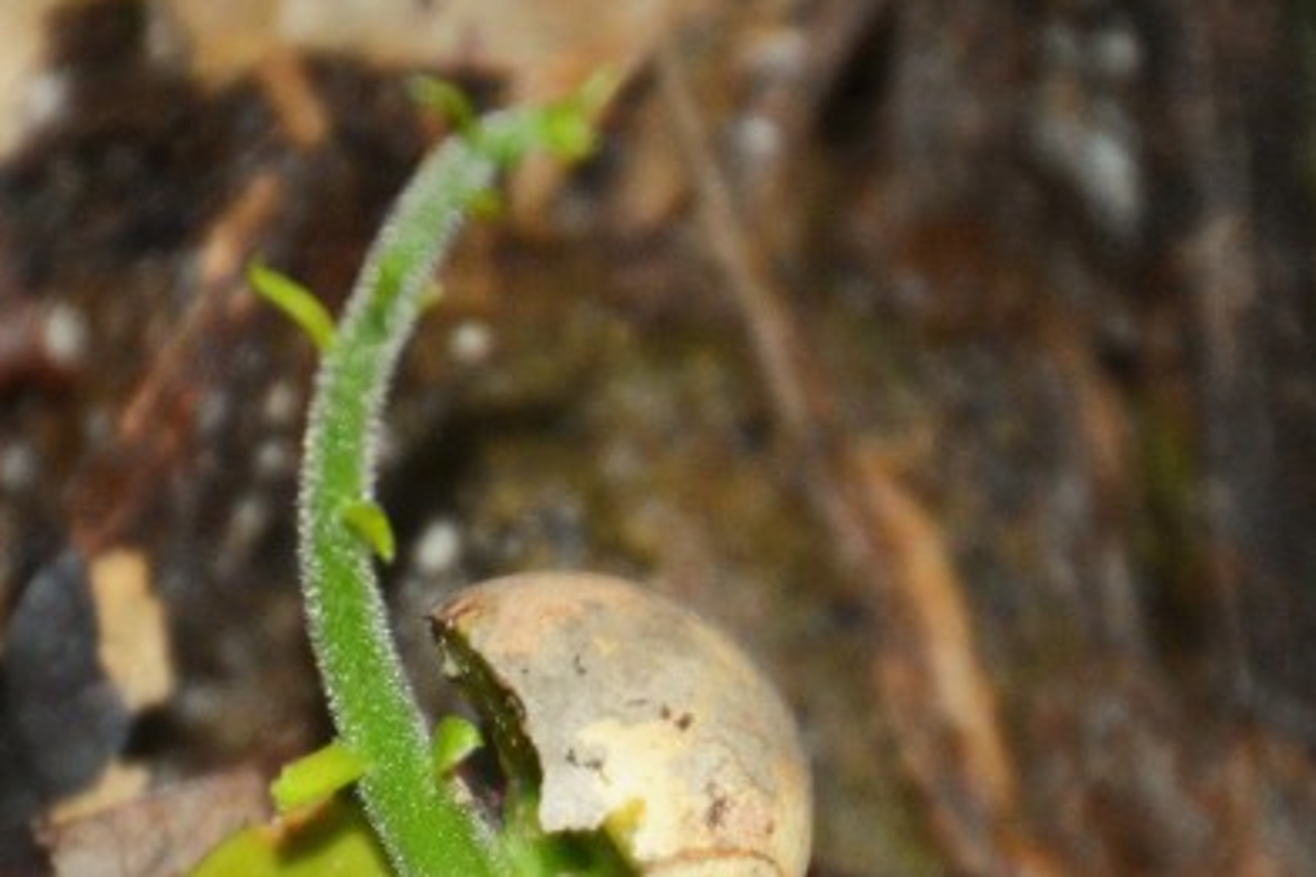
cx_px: 271
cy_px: 646
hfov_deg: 3.1
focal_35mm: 671
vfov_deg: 2.0
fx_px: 24527
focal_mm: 220
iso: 800
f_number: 6.3
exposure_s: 1/60
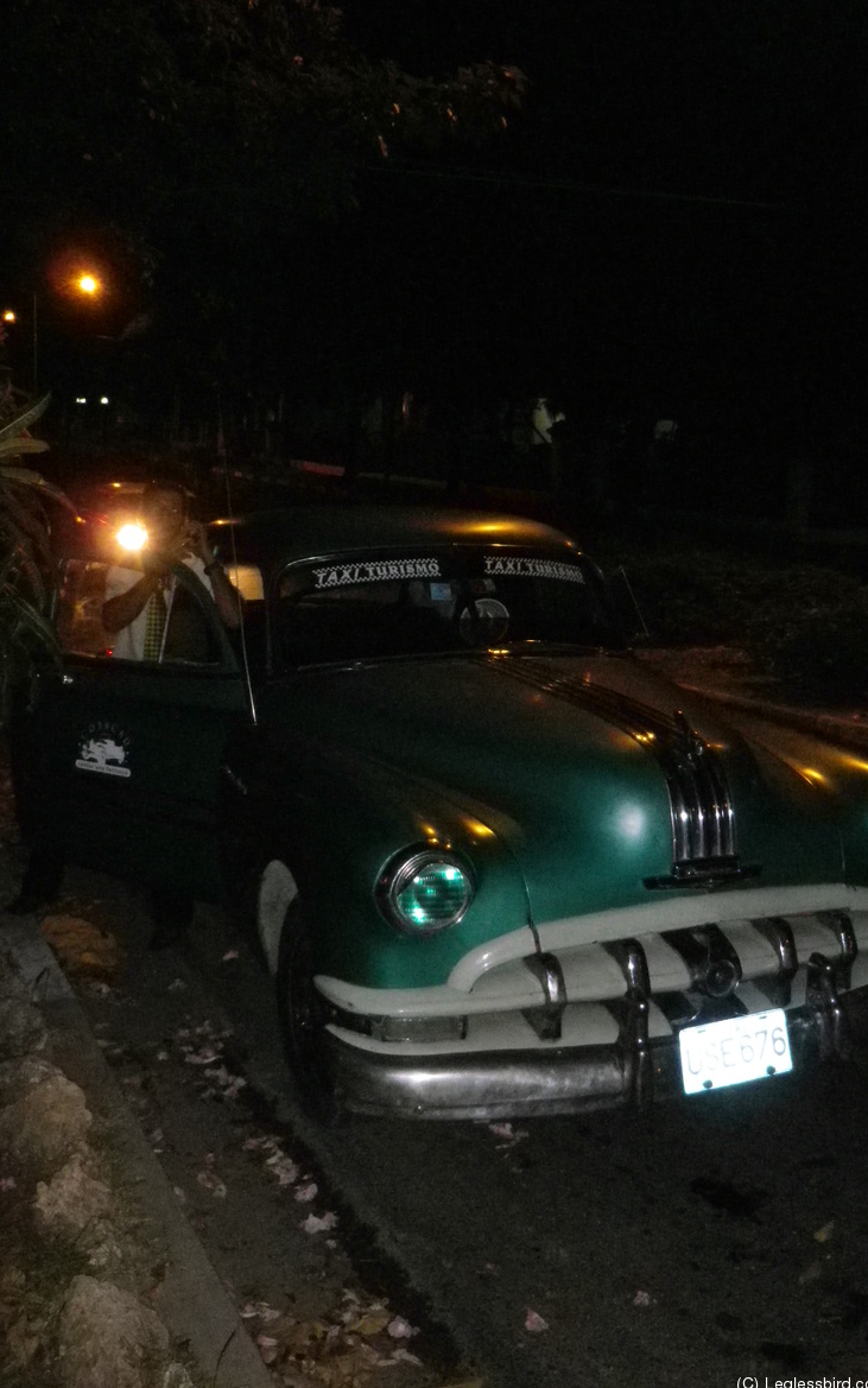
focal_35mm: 37
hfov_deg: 34.3
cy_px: 683
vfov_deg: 52.7
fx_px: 1400
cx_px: 518
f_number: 3.5
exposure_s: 1/50
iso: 800
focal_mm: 6.1
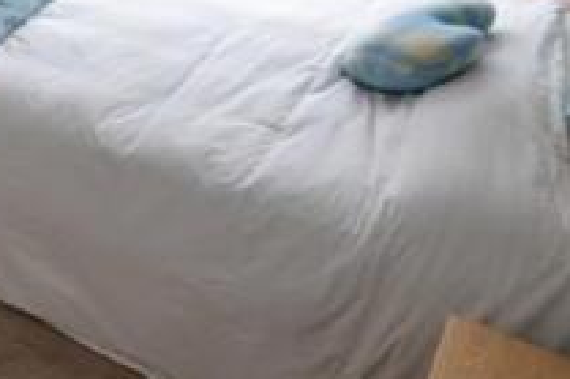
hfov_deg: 35.7
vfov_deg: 26.3
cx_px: -57
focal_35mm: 47
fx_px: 744
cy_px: -42
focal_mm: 10
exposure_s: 1/80
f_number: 4.5
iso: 400
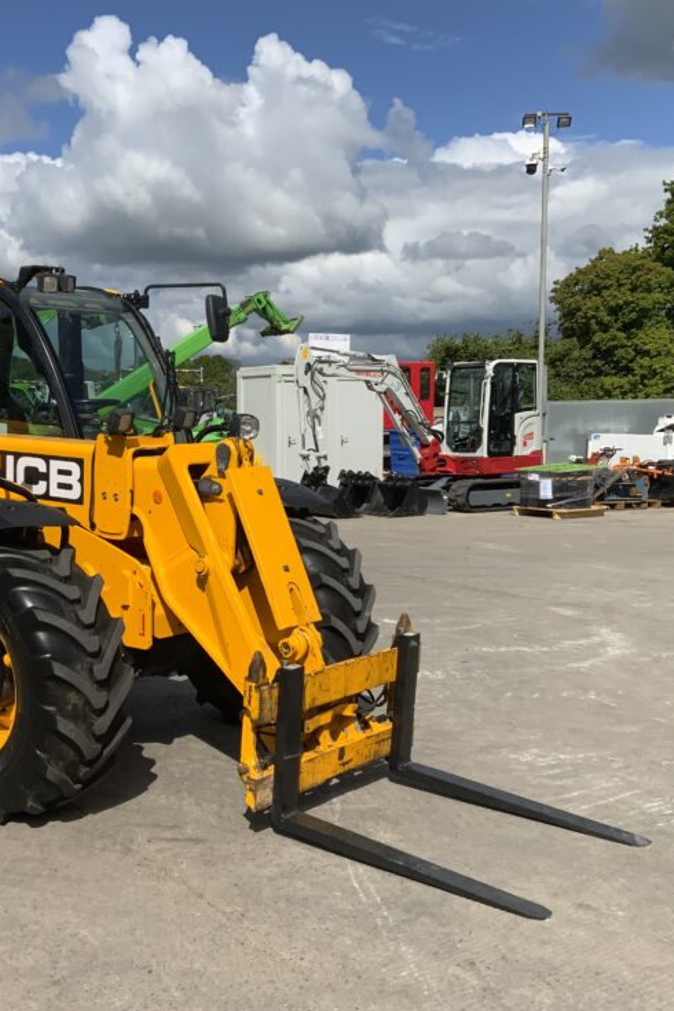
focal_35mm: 42
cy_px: 520
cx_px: 188
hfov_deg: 31.5
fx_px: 1179
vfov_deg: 46.4
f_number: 1.8
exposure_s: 1/3534
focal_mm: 3
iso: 20
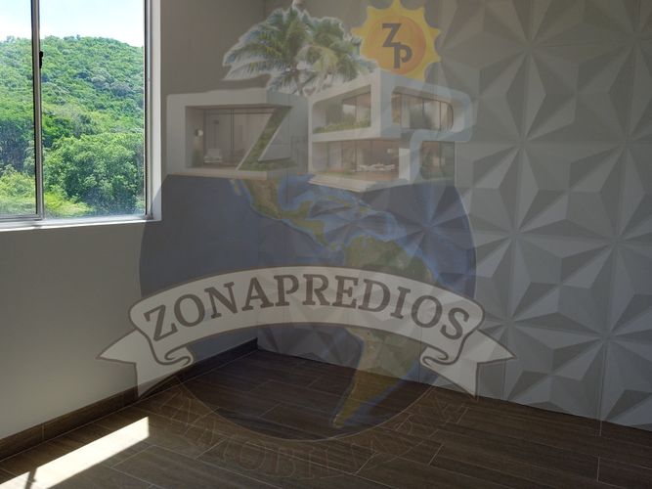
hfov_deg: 63.5
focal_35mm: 28
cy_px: 244
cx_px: 326
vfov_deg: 49.7
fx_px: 527
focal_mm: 3.43
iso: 111
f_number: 2.2
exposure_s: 1/298
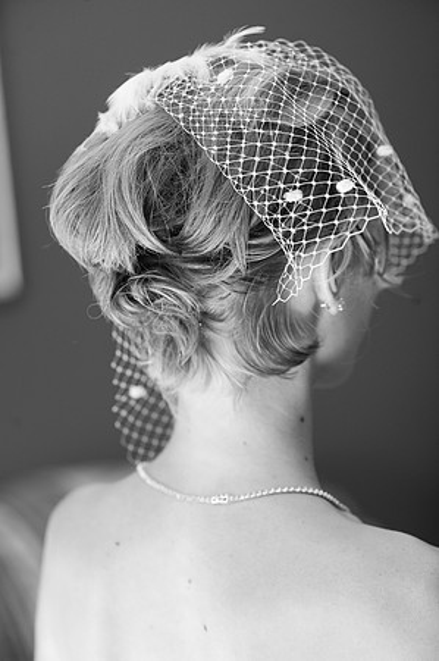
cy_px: 330
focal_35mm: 105
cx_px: 220
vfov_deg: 19.5
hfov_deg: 13.0
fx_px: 1925
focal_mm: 105
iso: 1400
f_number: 4
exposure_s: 1/80
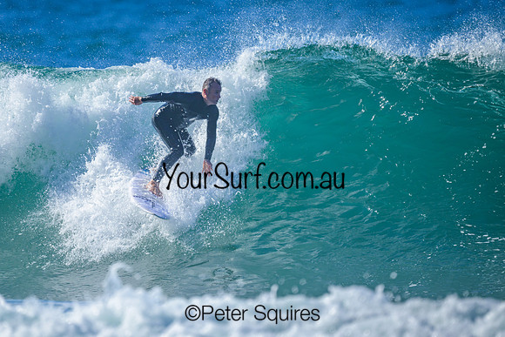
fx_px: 14410
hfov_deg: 2.0
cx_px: 229
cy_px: 141
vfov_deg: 1.3
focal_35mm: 1027
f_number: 6.3
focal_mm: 800
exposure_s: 1/2000
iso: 250
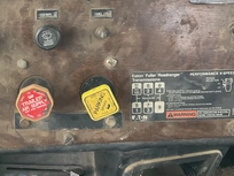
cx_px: 38
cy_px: 32
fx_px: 385
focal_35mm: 57
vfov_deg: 25.2
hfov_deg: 32.6
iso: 50
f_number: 1.8
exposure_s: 1/122
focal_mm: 3
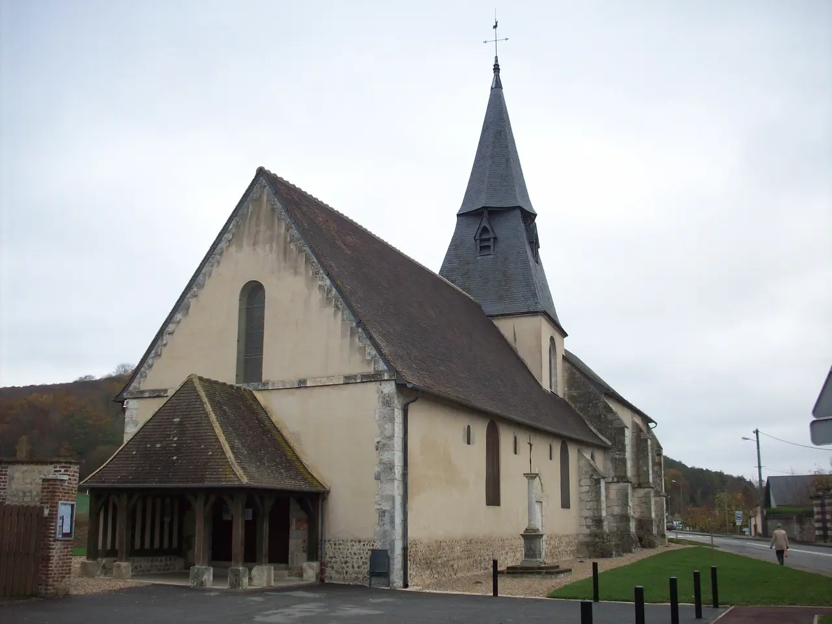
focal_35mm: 37
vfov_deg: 38.7
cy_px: 312
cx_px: 416
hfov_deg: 50.1
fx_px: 889
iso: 80
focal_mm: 6.2
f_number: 2.8
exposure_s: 1/178
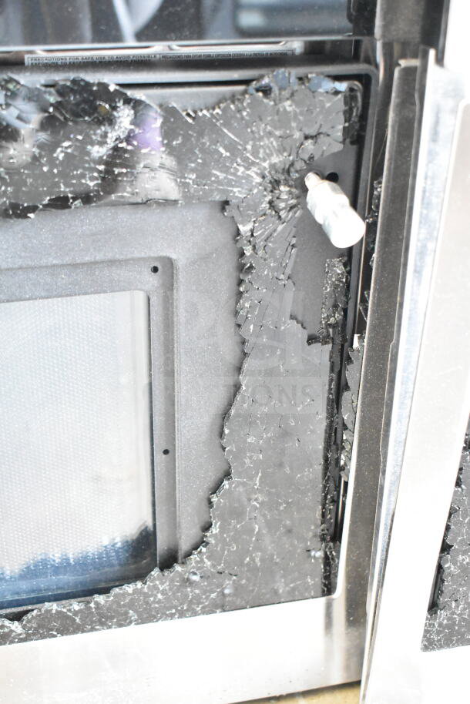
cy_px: 352
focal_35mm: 48
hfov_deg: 28.1
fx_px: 939
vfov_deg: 41.1
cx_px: 235
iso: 11400
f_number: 4.5
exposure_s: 1/50
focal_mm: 32
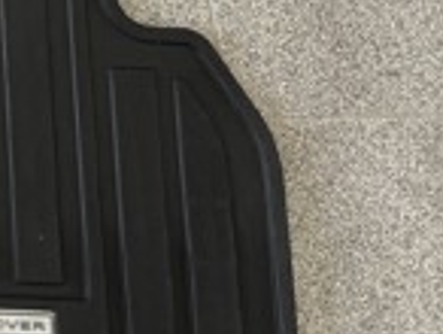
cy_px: -225
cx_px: -519
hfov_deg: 14.5
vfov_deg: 13.1
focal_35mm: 105
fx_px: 1346
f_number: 1.78
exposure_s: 1/50
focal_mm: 6.76
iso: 125
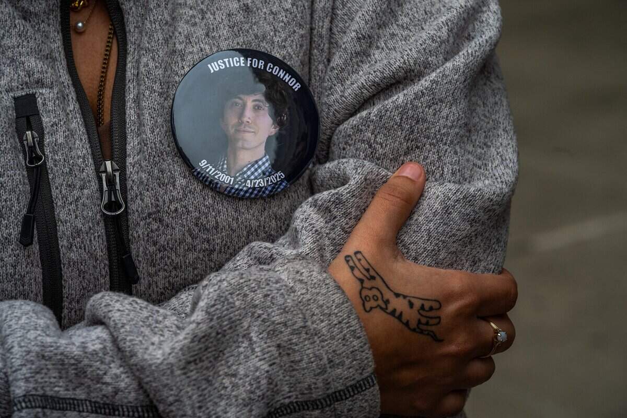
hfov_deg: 17.1
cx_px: 314
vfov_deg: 11.4
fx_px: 2090
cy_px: 209
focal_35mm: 120
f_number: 10
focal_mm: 120
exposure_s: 1/320
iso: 800
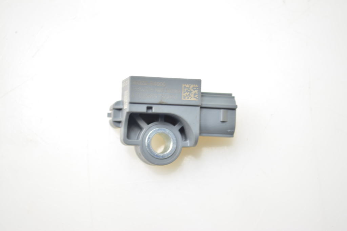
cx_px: 174
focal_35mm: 82
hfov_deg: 24.6
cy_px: 116
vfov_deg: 16.5
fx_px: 795
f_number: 5.6
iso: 100
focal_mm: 55
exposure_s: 1/13
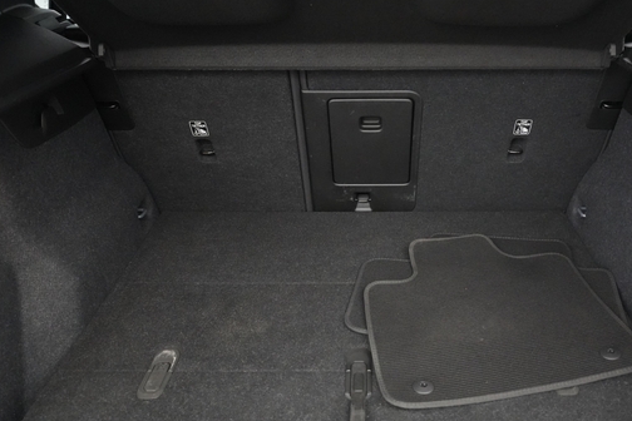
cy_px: 246
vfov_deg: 39.8
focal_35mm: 33
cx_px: 375
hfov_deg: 56.8
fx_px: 579
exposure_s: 1/100
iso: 10000
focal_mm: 26
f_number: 4.5
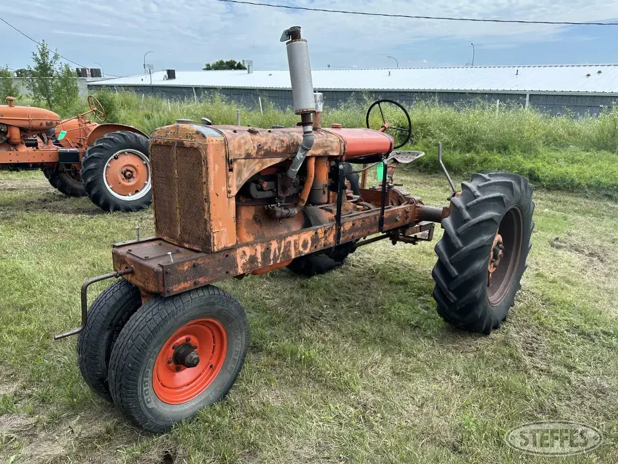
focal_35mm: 24
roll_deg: -1.6
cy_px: 232
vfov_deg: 56.8
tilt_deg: -19.4
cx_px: 309
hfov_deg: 71.6
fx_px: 428
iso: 80
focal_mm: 6.86
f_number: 1.78
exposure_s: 1/2110
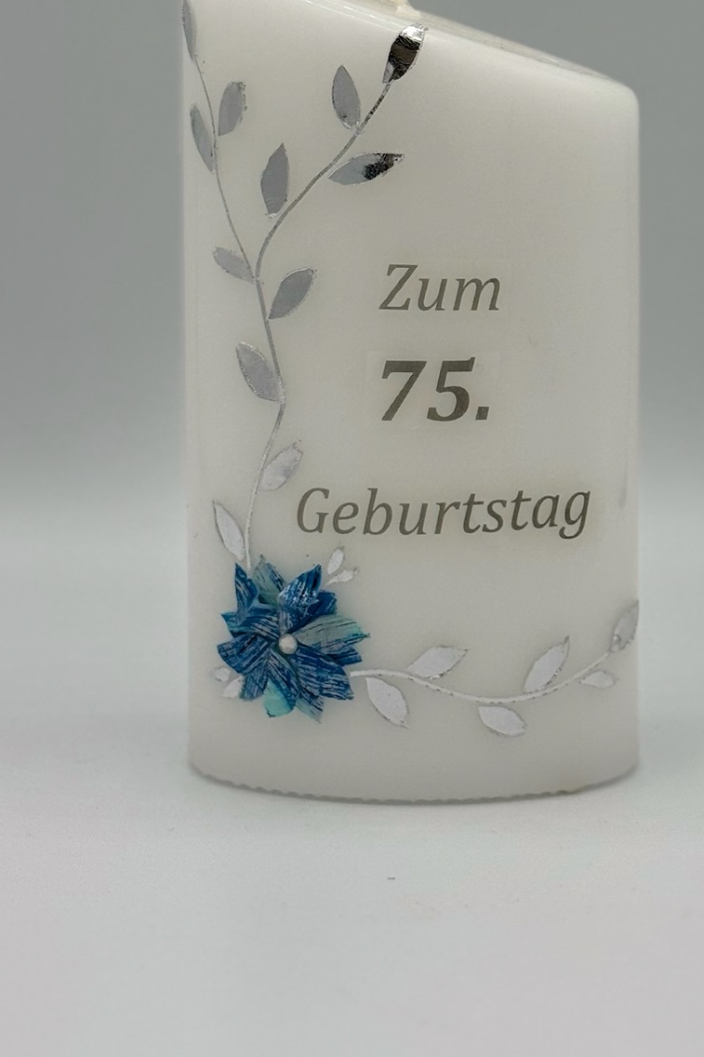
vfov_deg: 22.2
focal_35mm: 90
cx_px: 423
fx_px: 2641
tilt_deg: -6.4
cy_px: 155
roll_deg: +1.4
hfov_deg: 15.2
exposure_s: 1/3610
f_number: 1.78
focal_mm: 6.76
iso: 64
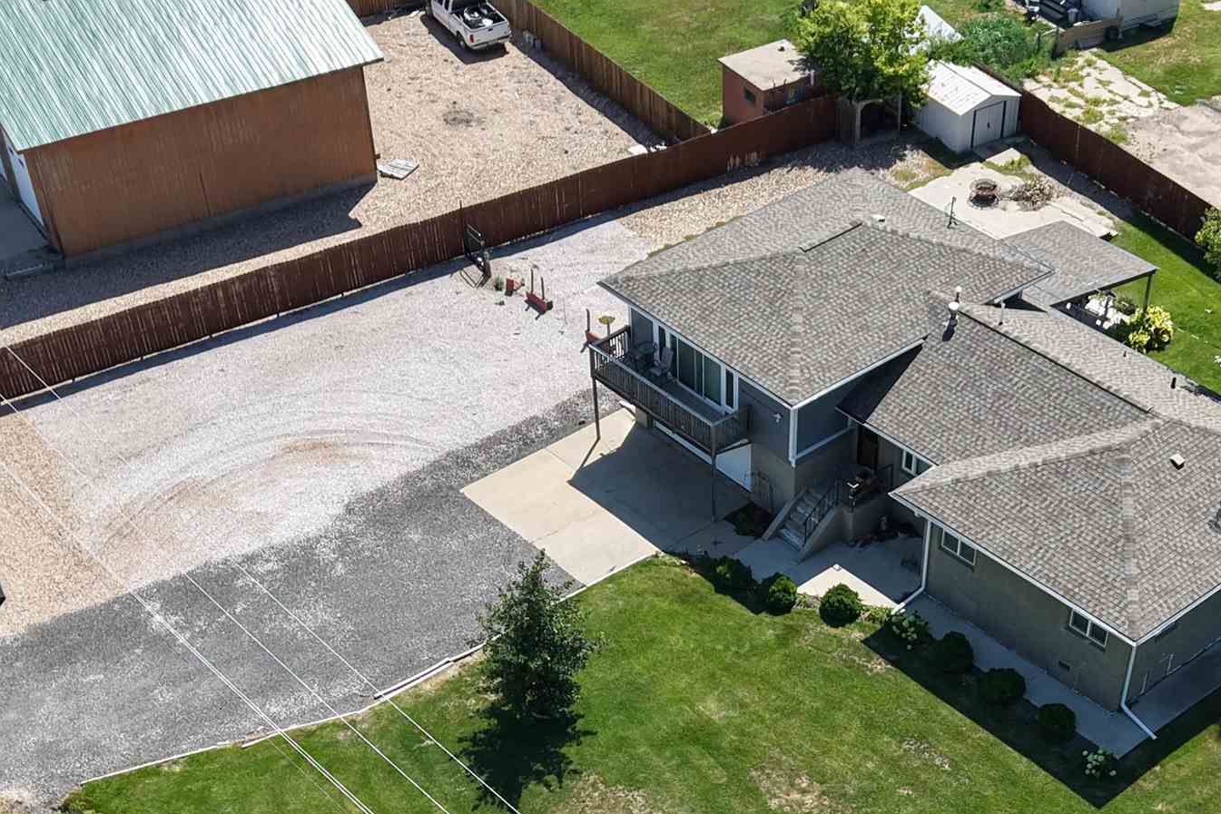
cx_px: 754
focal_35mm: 57
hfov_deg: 34.9
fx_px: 1933
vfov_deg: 23.0
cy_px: 783
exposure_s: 1/2500
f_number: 1.8
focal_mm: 8.67
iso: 130
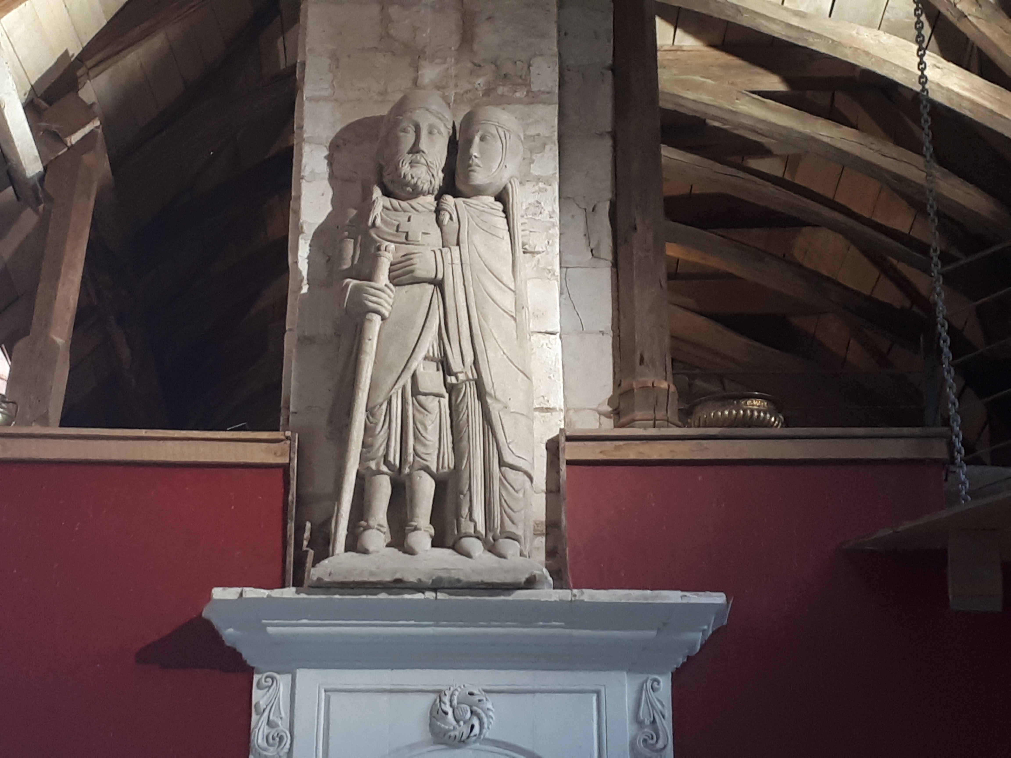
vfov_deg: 51.4
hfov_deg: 65.3
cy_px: 379
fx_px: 789
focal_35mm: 27
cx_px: 506
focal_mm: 3.6
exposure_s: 1/33
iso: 125
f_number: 1.9
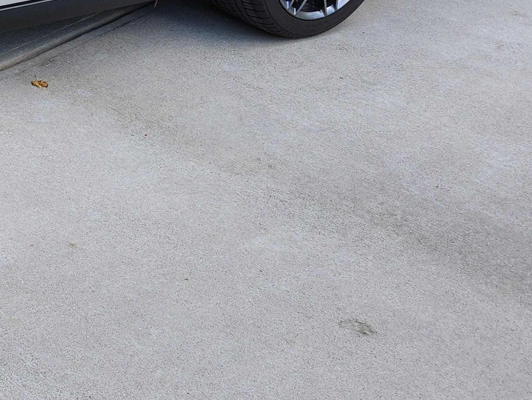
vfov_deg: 19.6
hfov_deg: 22.9
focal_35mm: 70
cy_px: -97
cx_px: -250
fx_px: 1076
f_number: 1.8
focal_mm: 5.54
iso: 25
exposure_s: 1/215
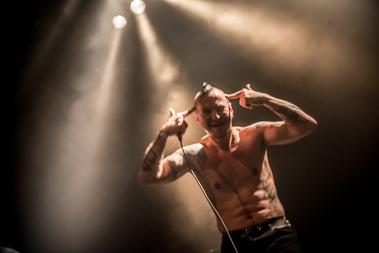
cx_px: 190
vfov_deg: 24.7
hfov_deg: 36.2
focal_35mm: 55
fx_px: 579
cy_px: 126
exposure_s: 1/50
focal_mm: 55
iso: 2000
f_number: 2.8
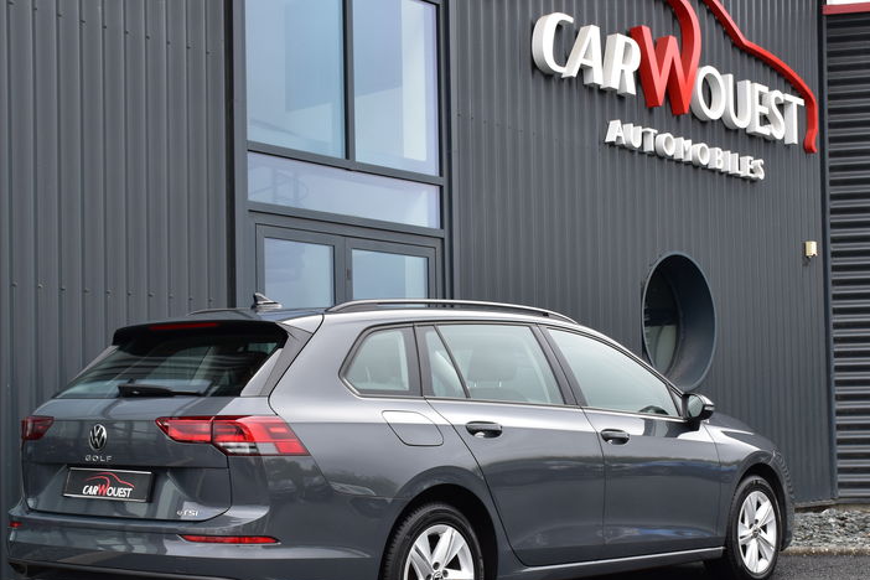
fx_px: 1395
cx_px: 459
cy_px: 354
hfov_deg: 34.6
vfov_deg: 23.4
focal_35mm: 58
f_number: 9
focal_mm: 27
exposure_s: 1/125
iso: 400
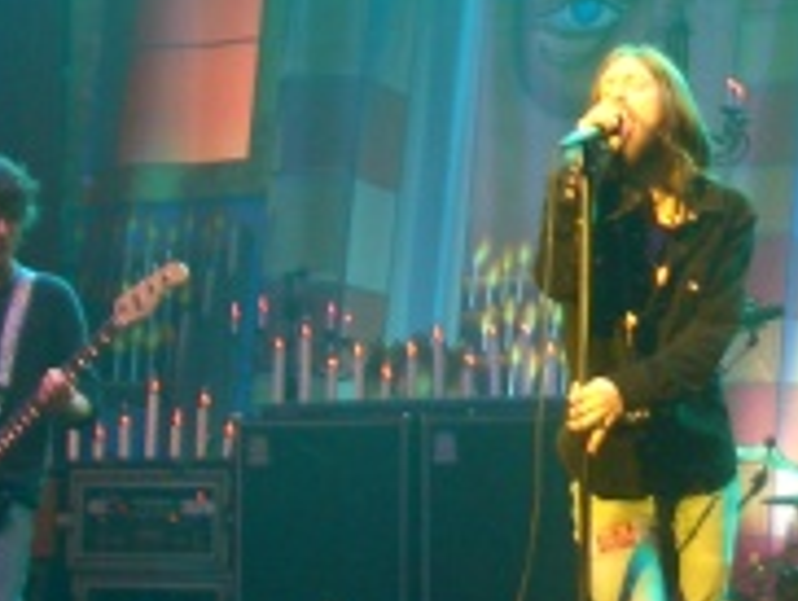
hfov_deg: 15.5
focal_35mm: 123
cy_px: -39
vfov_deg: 11.9
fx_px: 2839
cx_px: 916
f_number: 2.6
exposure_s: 1/30
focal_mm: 5.8
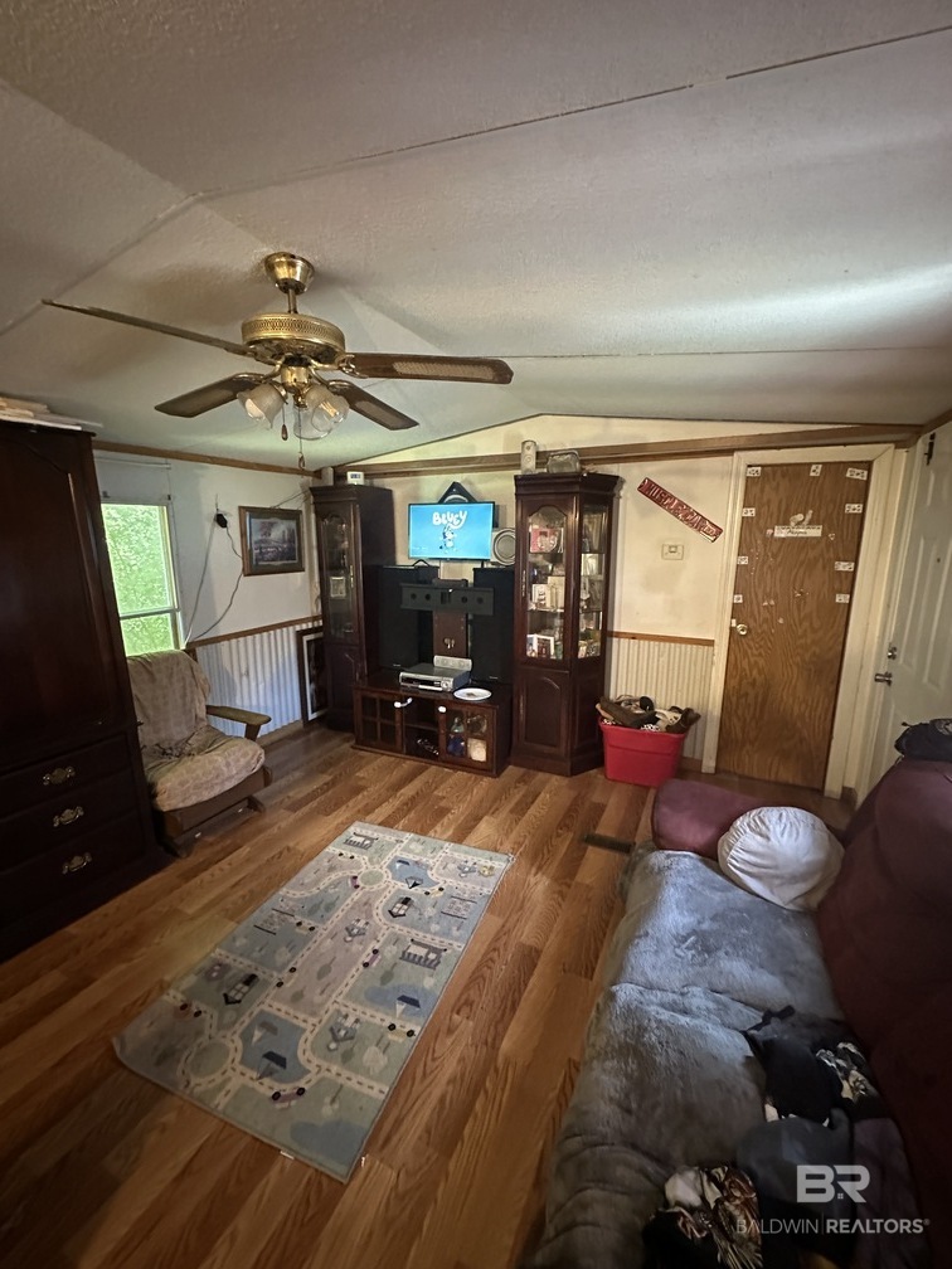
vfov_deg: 102.1
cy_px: 634
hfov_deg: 85.7
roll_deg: -0.3
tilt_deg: -9.3
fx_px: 513
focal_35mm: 14
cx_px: 476
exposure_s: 1/36
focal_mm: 2.22
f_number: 2.2
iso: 1250
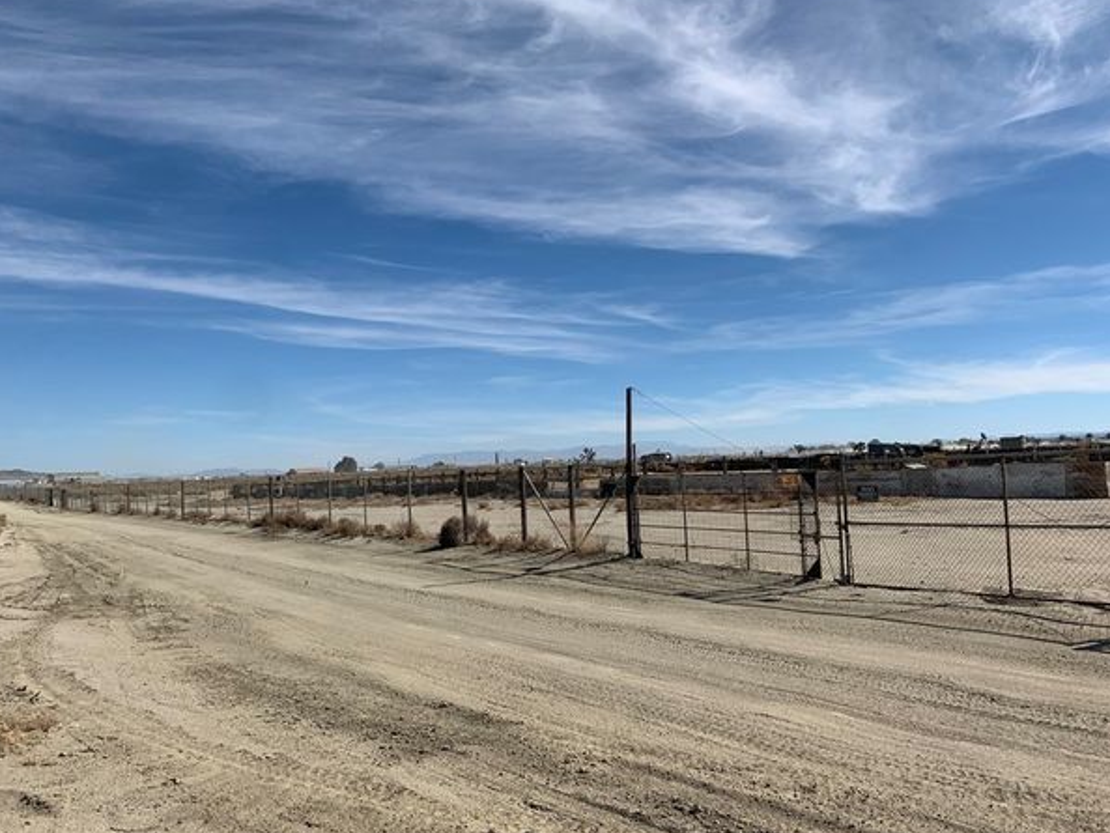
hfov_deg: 63.4
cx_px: 551
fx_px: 898
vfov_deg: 49.8
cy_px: 424
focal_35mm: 28
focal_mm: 4.25
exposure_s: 1/4274
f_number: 1.8
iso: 25
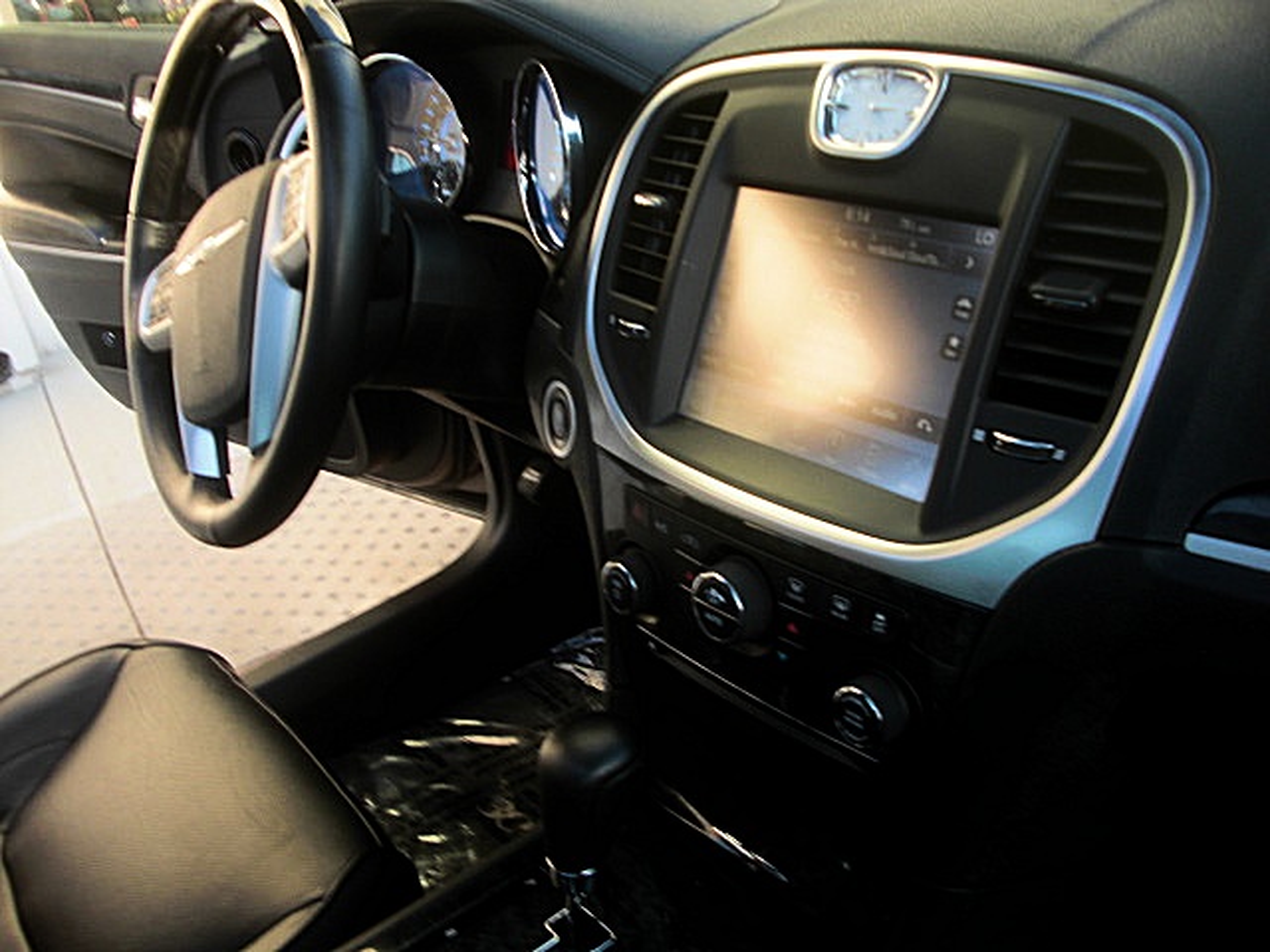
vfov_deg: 39.7
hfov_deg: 51.4
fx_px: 1321
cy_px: 476
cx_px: 635
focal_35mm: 36
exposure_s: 1/60
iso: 50
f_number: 2.8
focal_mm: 6.3
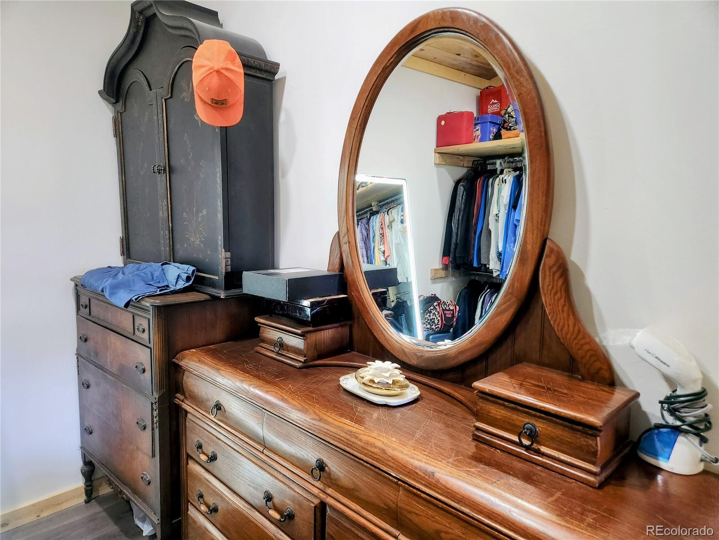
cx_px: 360
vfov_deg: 58.9
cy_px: 270
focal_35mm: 23
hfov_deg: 73.9
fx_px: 478
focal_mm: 5.4
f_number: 1.8
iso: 640
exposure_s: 1/120
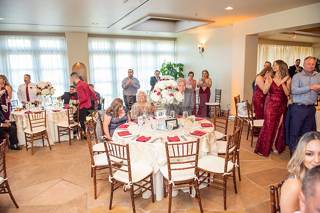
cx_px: 160
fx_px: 213
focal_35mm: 24
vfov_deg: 53.2
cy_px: 106
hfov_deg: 73.7
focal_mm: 24
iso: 1600
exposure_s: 1/125
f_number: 3.5
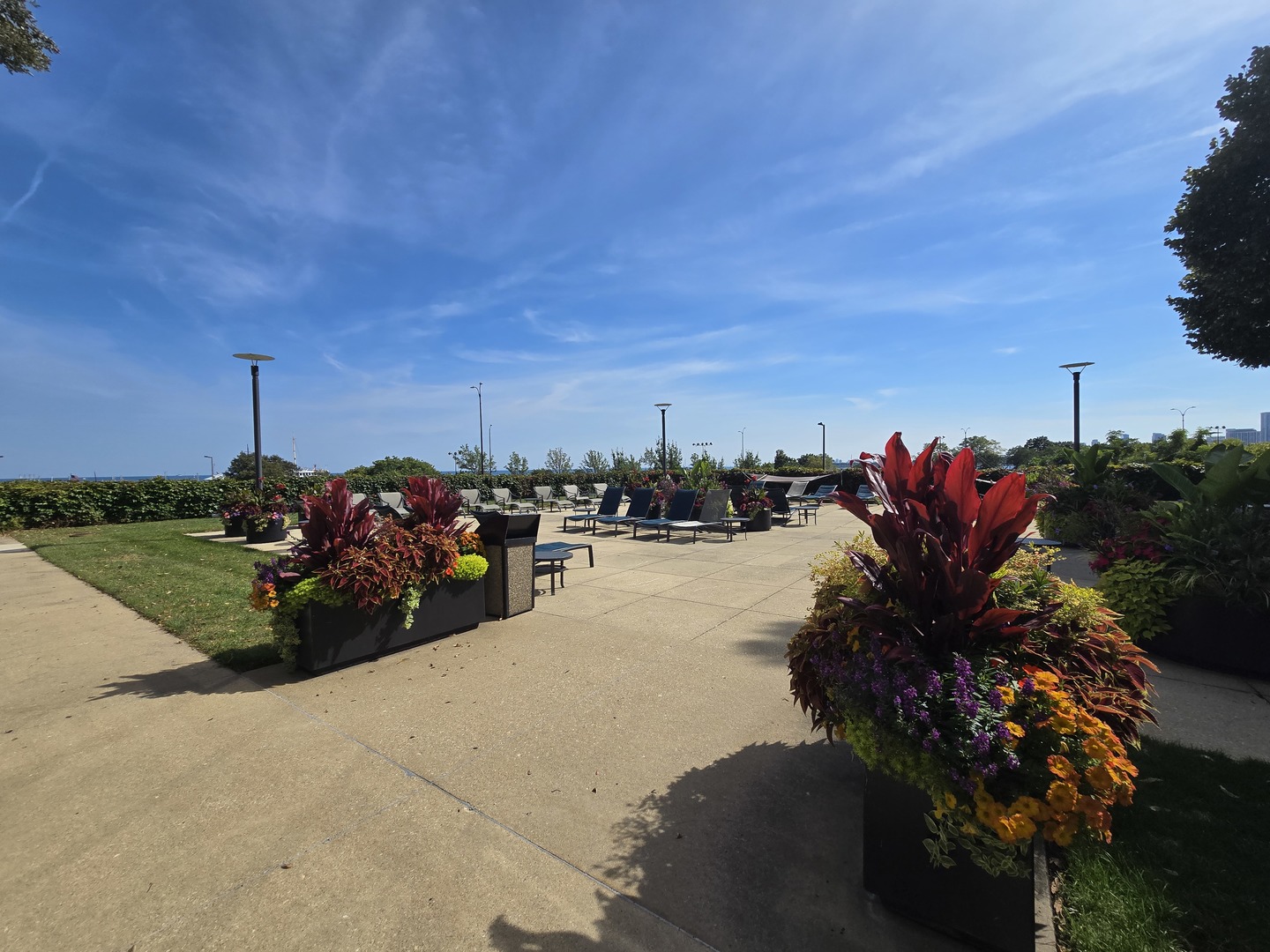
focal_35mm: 13
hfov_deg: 106.2
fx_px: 477
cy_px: 476
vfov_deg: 89.9
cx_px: 635
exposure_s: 1/3559
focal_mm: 2.2
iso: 50
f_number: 2.2
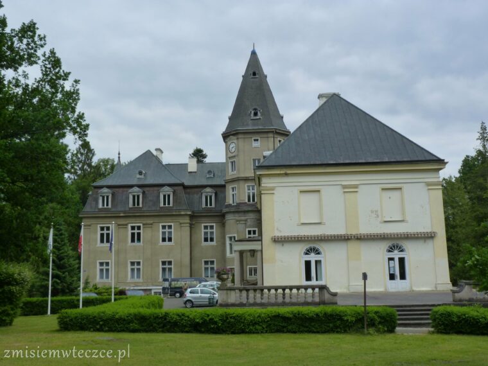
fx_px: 522
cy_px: 183
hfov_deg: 50.1
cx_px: 244
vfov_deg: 38.7
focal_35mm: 37
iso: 125
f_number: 5.6
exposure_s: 1/320
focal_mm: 6.5
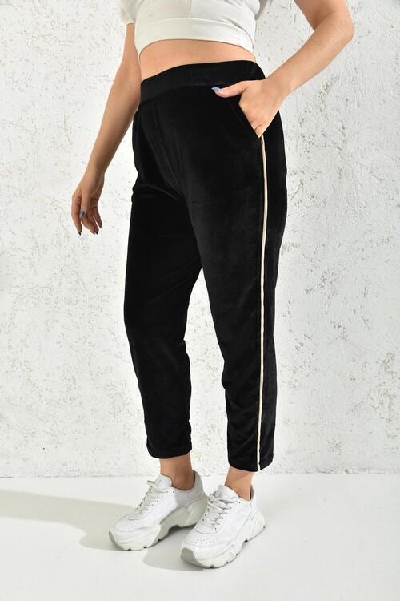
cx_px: 200
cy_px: 300
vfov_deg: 55.8
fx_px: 567
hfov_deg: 38.9
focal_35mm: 34
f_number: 7.1
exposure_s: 1/160
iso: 100
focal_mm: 34
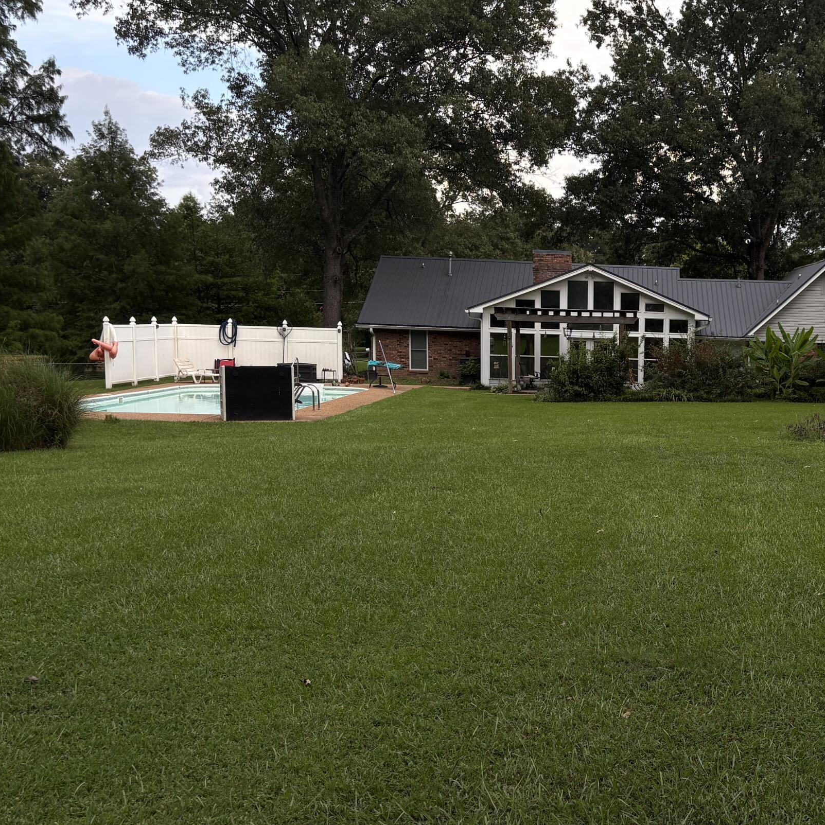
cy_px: 480
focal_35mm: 43
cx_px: 685
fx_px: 1159
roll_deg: -1.0
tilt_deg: -8.3
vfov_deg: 39.1
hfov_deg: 37.5
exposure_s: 1/561
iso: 50
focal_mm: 5.96
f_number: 1.6
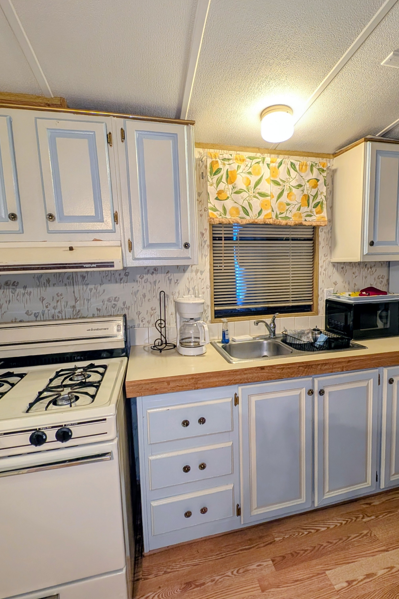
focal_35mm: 17
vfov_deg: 93.3
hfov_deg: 70.0
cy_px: 295
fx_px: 283
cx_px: 230
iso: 141
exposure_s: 1/60
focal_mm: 2.23
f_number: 1.95
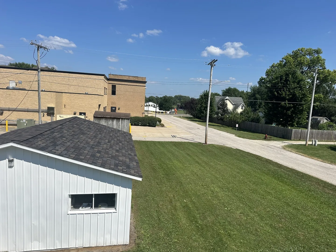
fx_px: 233
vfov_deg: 56.8
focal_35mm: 24
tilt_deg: -5.8
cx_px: 168
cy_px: 126
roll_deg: -3.6
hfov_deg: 71.6
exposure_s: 1/7042
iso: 80
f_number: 1.78
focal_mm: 6.86
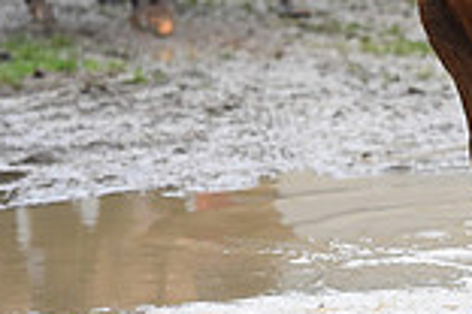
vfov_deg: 2.7
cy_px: -75
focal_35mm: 503
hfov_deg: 4.1
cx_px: 832
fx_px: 6594
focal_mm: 135
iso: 3200
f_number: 3.5
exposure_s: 1/800
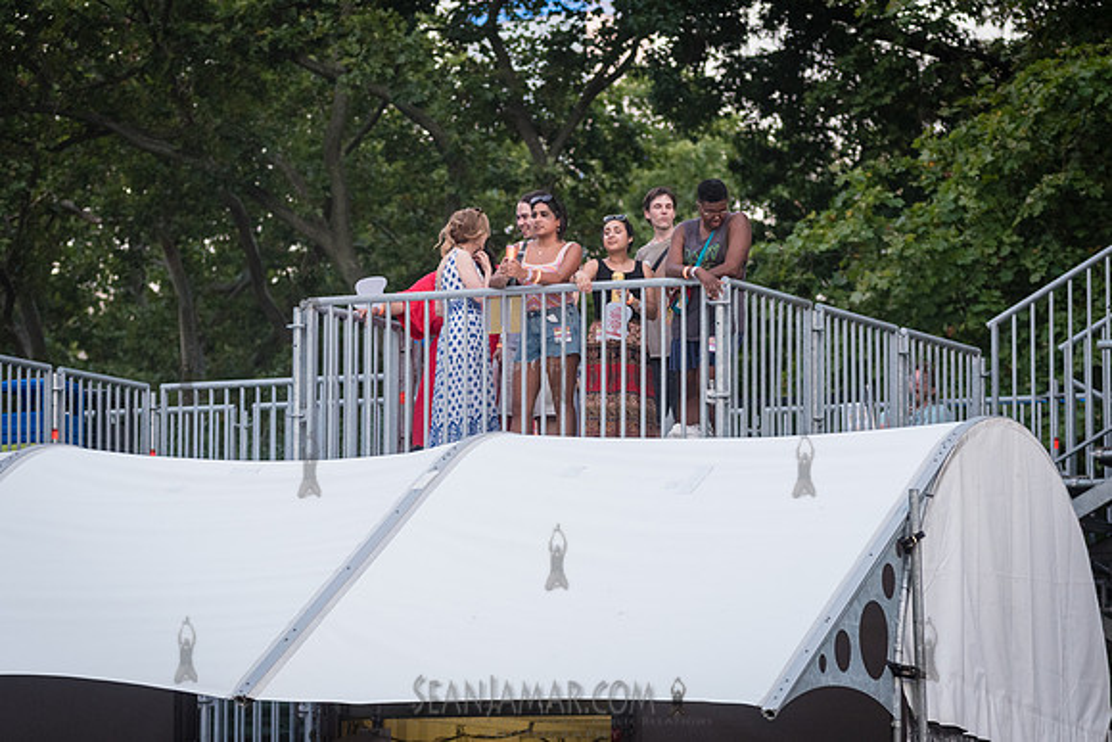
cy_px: 313
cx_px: 482
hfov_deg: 11.9
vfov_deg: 8.0
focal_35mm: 172
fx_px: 5319
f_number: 4
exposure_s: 1/200
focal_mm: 125
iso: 2000
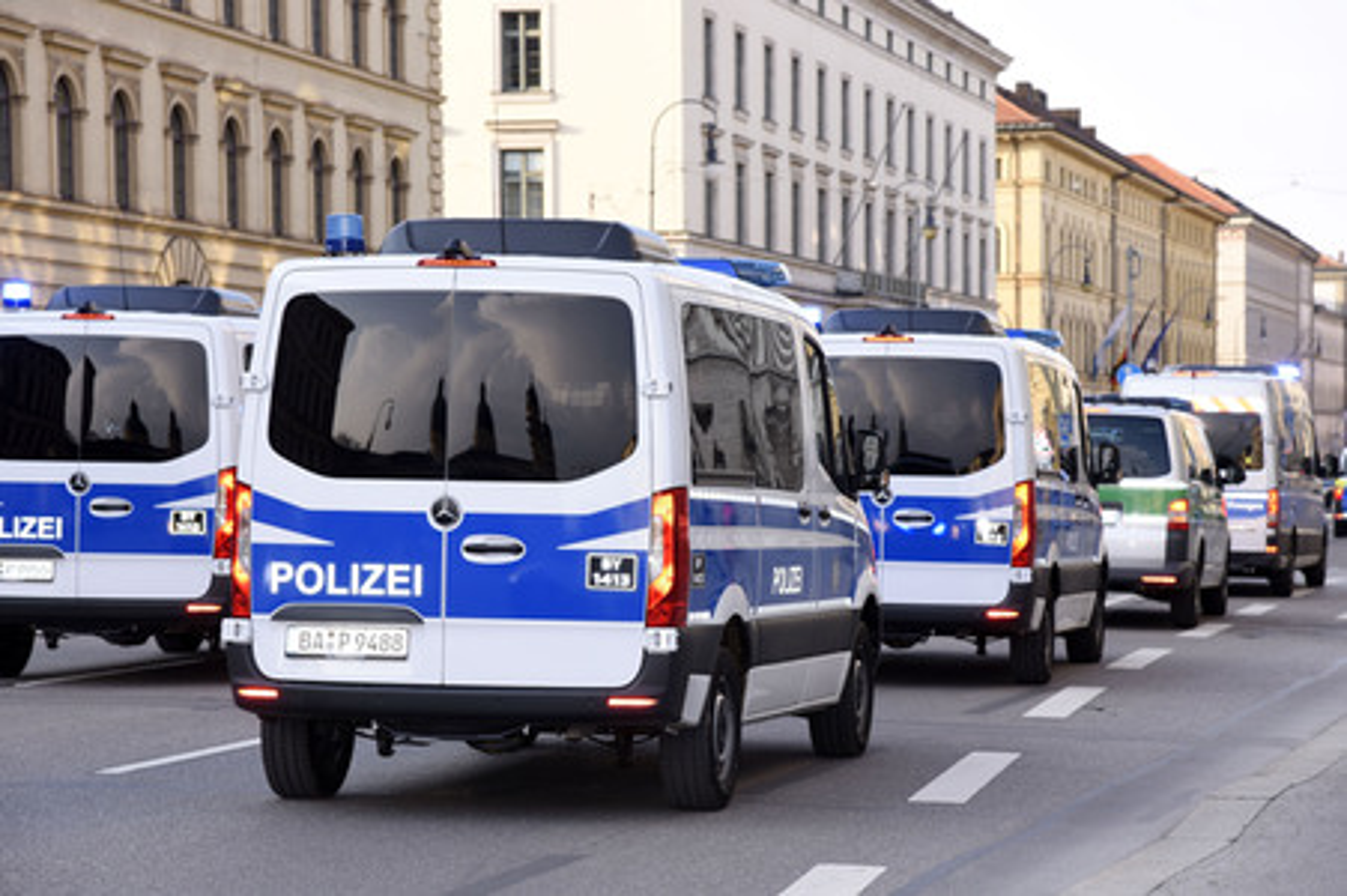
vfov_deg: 13.9
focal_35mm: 98
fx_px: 3664
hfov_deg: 20.8
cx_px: 674
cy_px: 448
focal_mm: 98
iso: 250
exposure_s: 1/160
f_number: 6.3
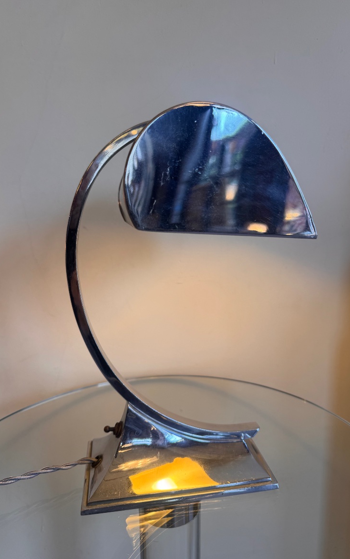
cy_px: 278
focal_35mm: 26
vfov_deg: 70.4
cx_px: 201
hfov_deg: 47.5
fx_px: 397
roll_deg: -0.2
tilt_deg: -8.4
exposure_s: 1/121
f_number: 1.78
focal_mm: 6.76
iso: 64
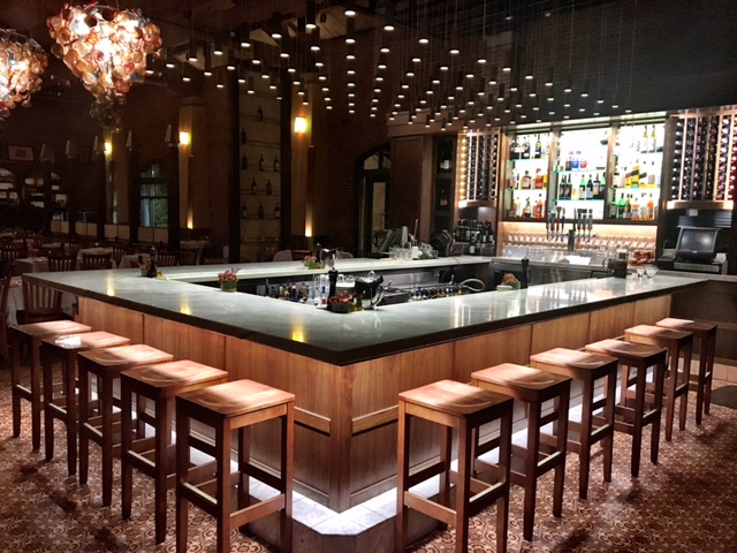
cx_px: 368
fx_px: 617
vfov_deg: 48.2
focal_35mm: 29
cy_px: 276
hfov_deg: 61.7
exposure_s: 1/15
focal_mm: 4.15
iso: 200
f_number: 2.2
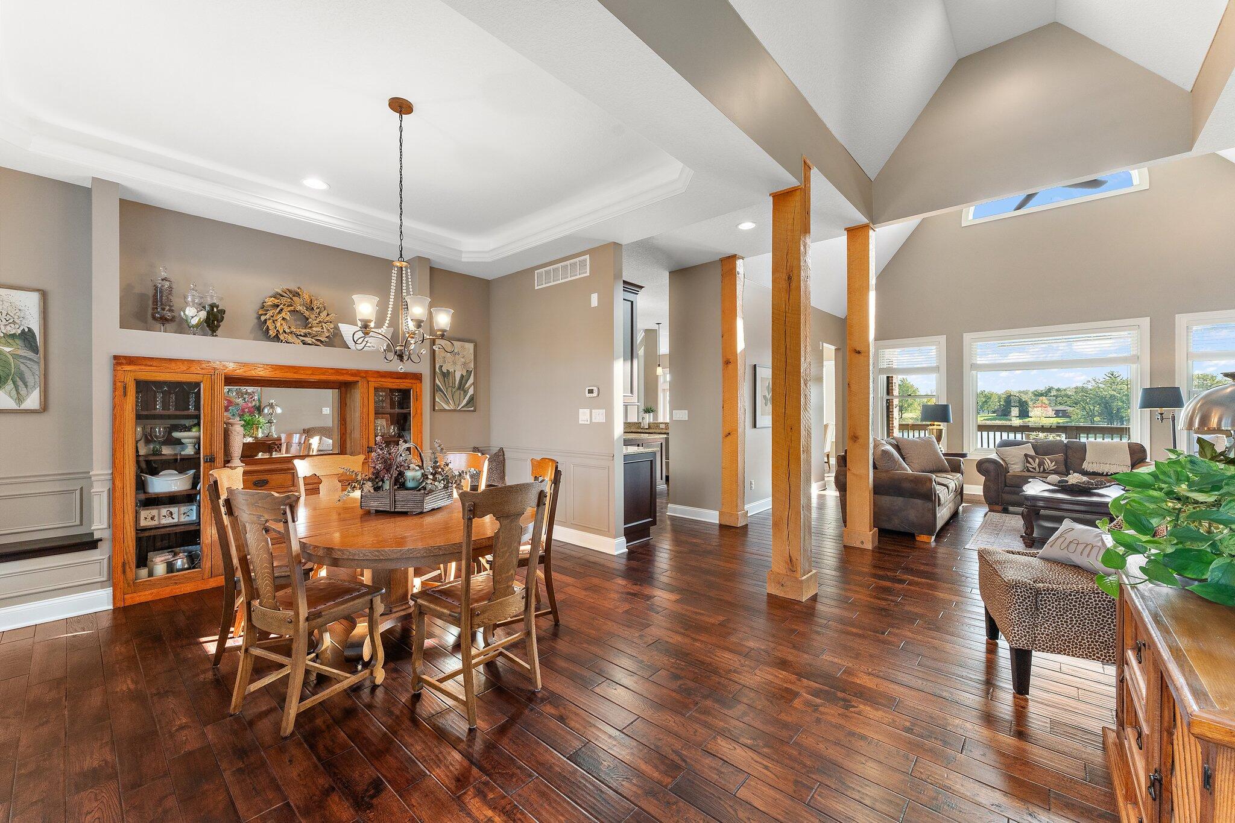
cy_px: 412
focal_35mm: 14
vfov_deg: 81.2
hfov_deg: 104.3
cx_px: 618
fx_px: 480
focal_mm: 14
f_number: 9
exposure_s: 1/10
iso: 800
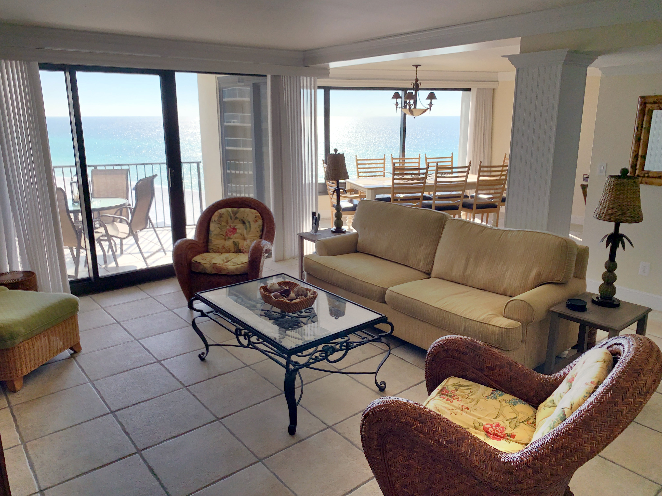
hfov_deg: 67.3
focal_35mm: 26
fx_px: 497
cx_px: 331
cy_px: 248
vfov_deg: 53.0
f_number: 1.8
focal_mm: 4.25
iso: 25
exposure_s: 1/1282
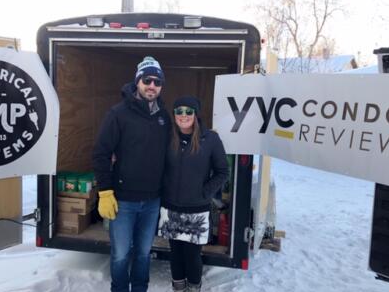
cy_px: 146
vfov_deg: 39.7
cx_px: 168
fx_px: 405
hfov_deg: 51.2
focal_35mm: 36
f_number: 1.8
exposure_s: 1/120
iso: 32
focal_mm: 3.99
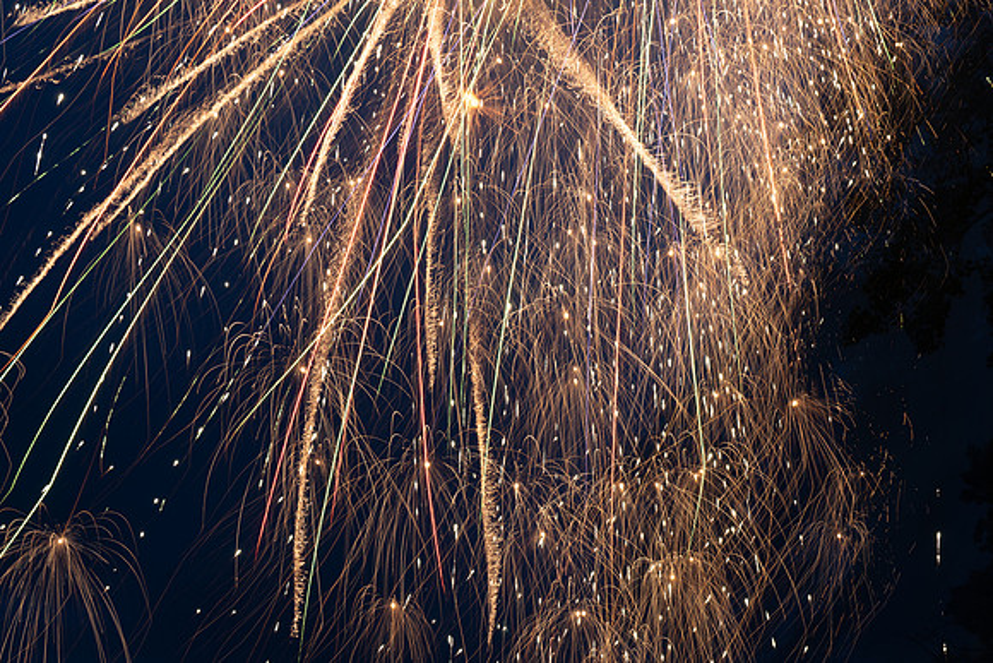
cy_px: 332
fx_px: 1931
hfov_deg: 28.8
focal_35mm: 70
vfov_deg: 19.5
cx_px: 496
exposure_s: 4.2
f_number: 11
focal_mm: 70
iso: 200
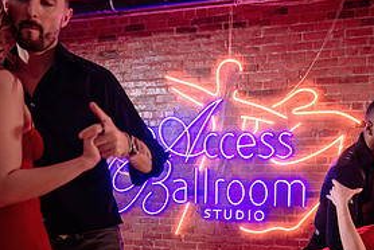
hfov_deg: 39.5
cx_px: 215
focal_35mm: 50
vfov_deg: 26.0
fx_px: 520
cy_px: 236
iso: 640
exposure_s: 1/100
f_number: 2.8
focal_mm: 24
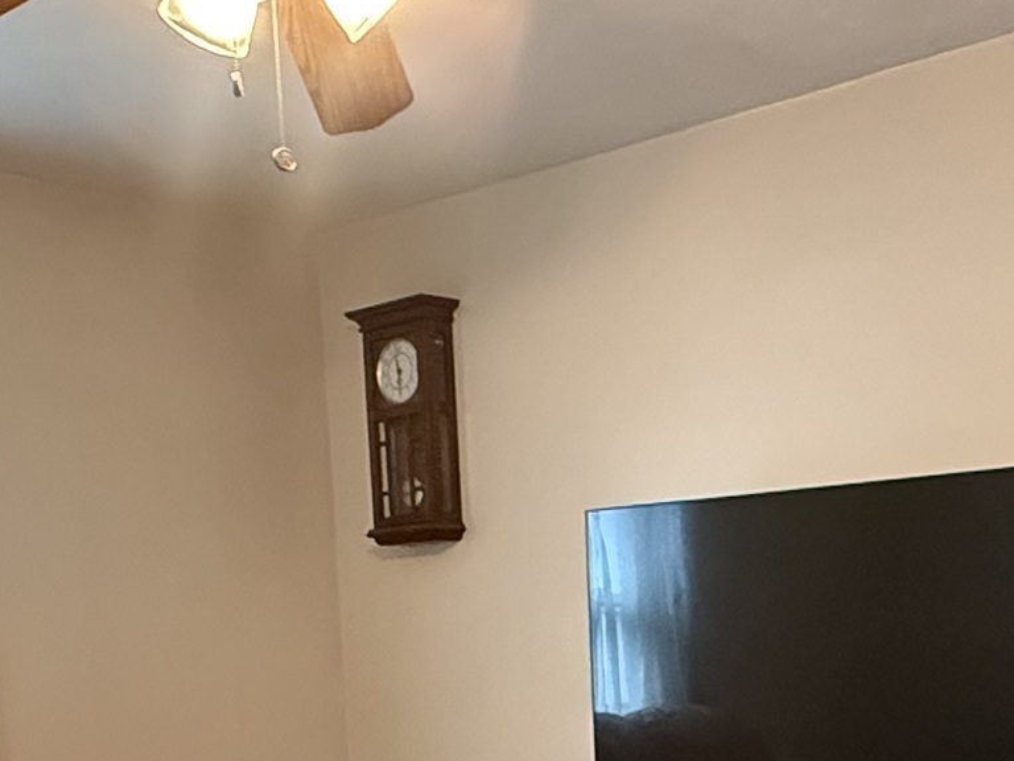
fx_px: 1640
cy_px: 850
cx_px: 540
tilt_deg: -8.1
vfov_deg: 24.3
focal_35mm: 56
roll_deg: +2.3
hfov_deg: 34.3
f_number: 2.2
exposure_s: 1/60
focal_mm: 2.22
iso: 800
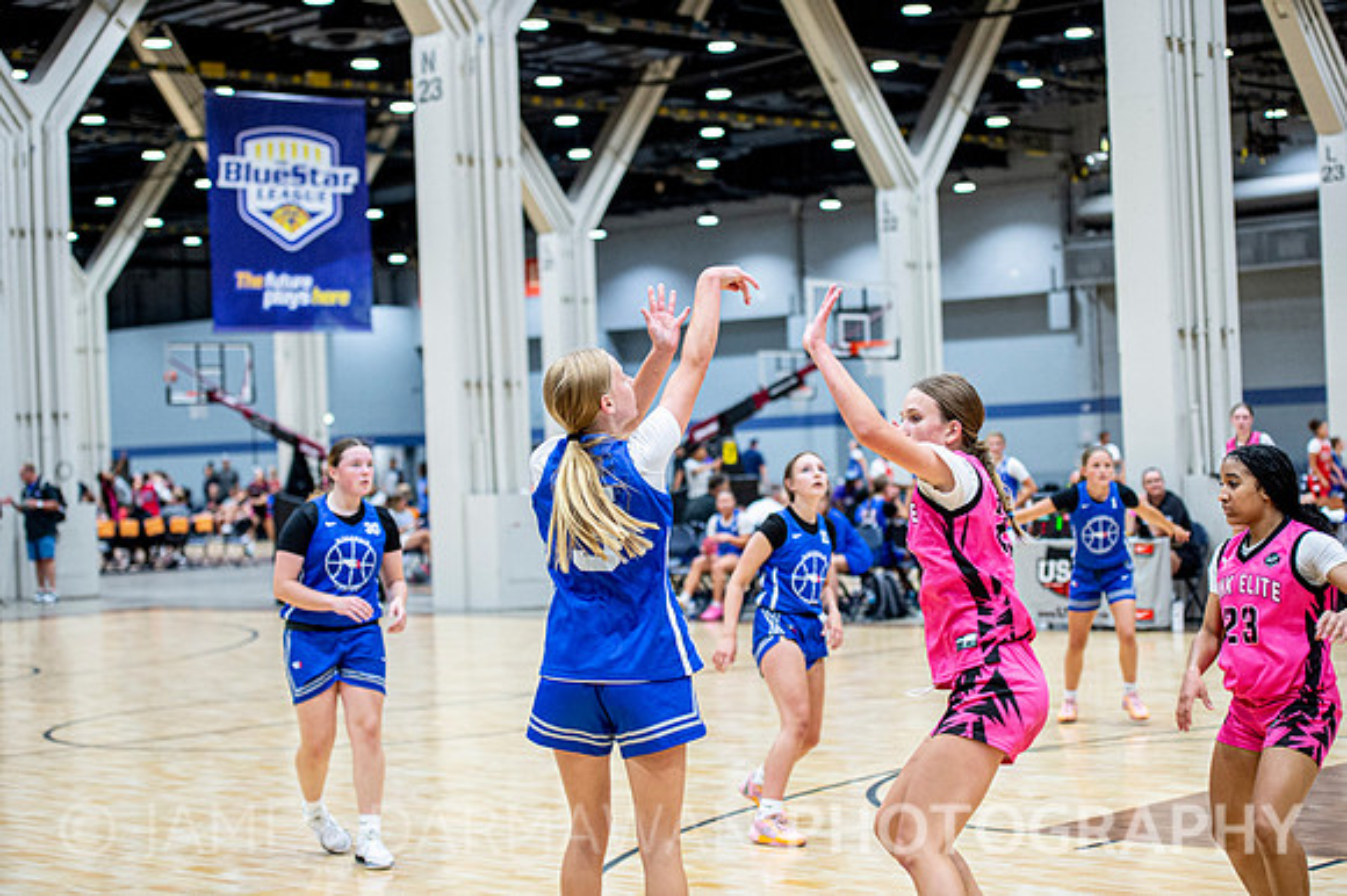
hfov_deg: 28.9
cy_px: 448
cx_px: 674
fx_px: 2618
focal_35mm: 70
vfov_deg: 19.4
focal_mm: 70
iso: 2000
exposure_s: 1/320
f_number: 2.8
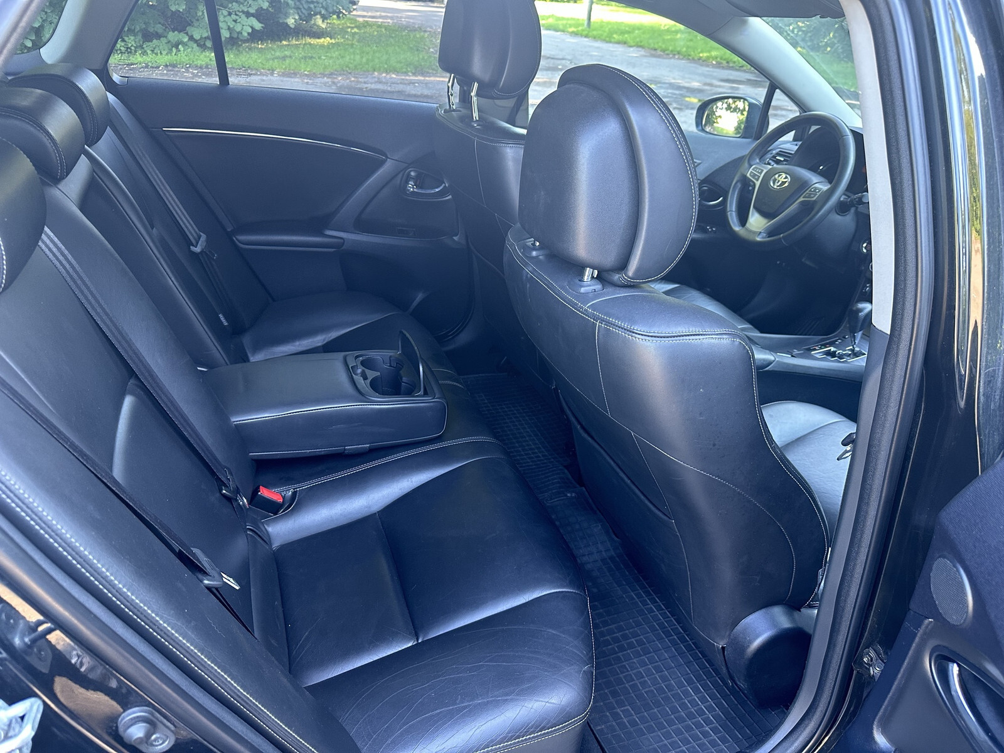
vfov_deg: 56.8
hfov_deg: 71.6
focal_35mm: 24
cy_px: 376
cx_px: 502
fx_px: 696
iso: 250
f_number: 1.78
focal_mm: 6.86
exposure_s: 1/60
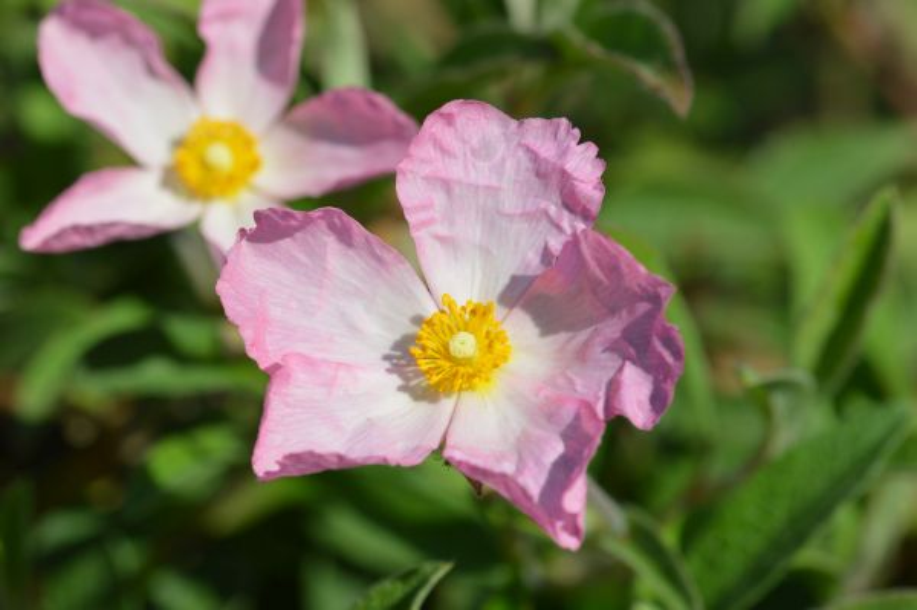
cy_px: 305
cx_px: 458
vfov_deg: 8.7
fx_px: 4008
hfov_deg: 13.1
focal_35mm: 158
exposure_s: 1/400
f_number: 8
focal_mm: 105
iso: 100
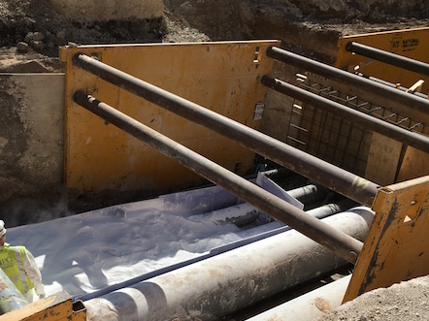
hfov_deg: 44.6
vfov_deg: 33.9
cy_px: 220
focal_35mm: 42
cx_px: 173
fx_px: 520
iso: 25
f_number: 2.2
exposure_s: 1/2564
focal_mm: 4.15
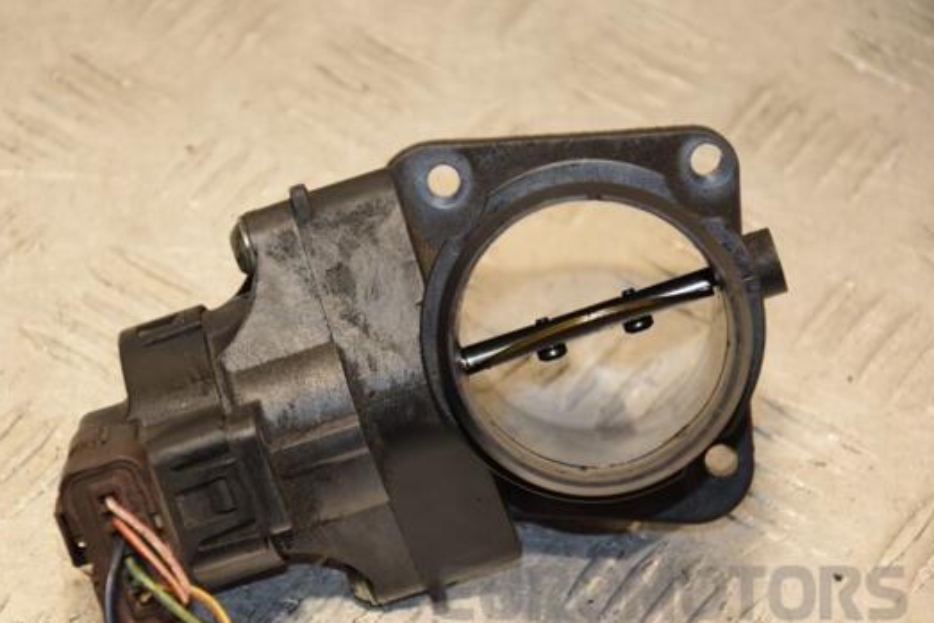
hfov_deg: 11.4
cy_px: 355
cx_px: 405
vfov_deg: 7.6
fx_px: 4686
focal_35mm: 181
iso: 800
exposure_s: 1/125
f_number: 5.6
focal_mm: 105
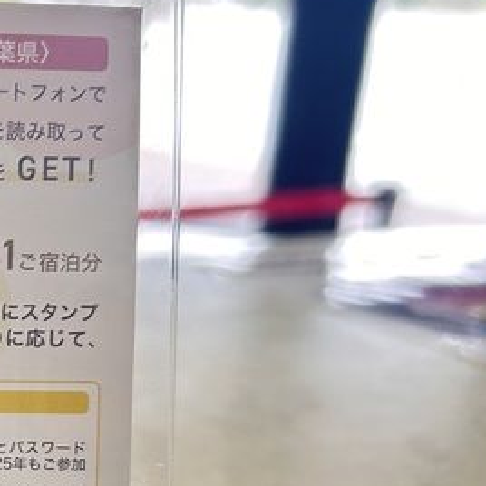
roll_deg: -1.0
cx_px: -175
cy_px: 411
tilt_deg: -20.1
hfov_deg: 21.8
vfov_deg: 24.1
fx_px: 1112
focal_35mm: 70
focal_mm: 5.7
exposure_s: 1/50
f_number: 1.5
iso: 125
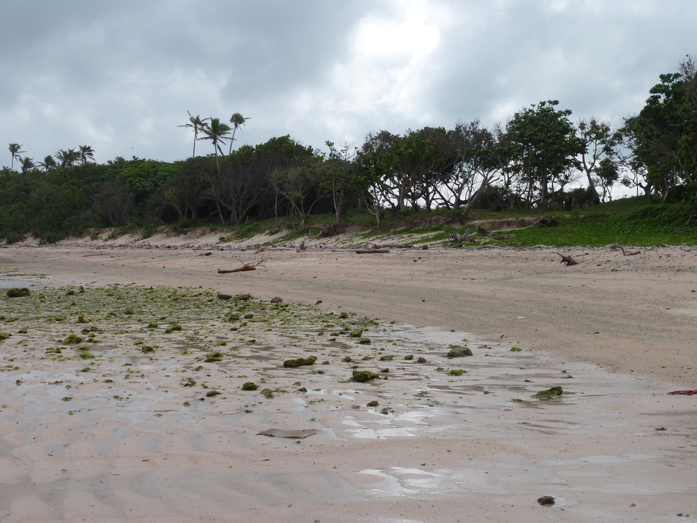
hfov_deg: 36.8
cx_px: 348
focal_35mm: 52
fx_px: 1047
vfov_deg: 28.0
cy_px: 262
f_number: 5.6
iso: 80
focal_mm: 8.5
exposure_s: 1/400
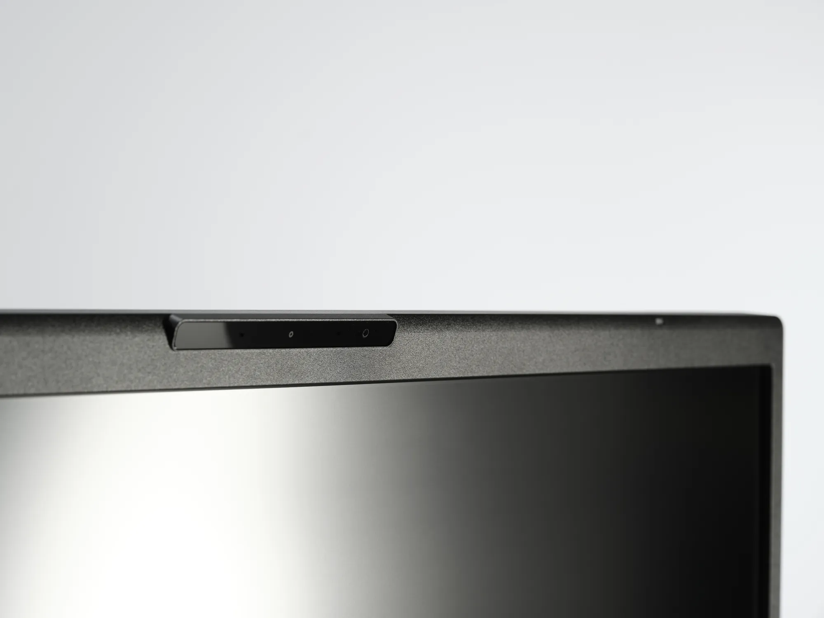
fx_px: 1881
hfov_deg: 24.7
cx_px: 412
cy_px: 309
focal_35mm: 79
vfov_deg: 18.7
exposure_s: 1/100
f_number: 13
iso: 200
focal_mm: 100
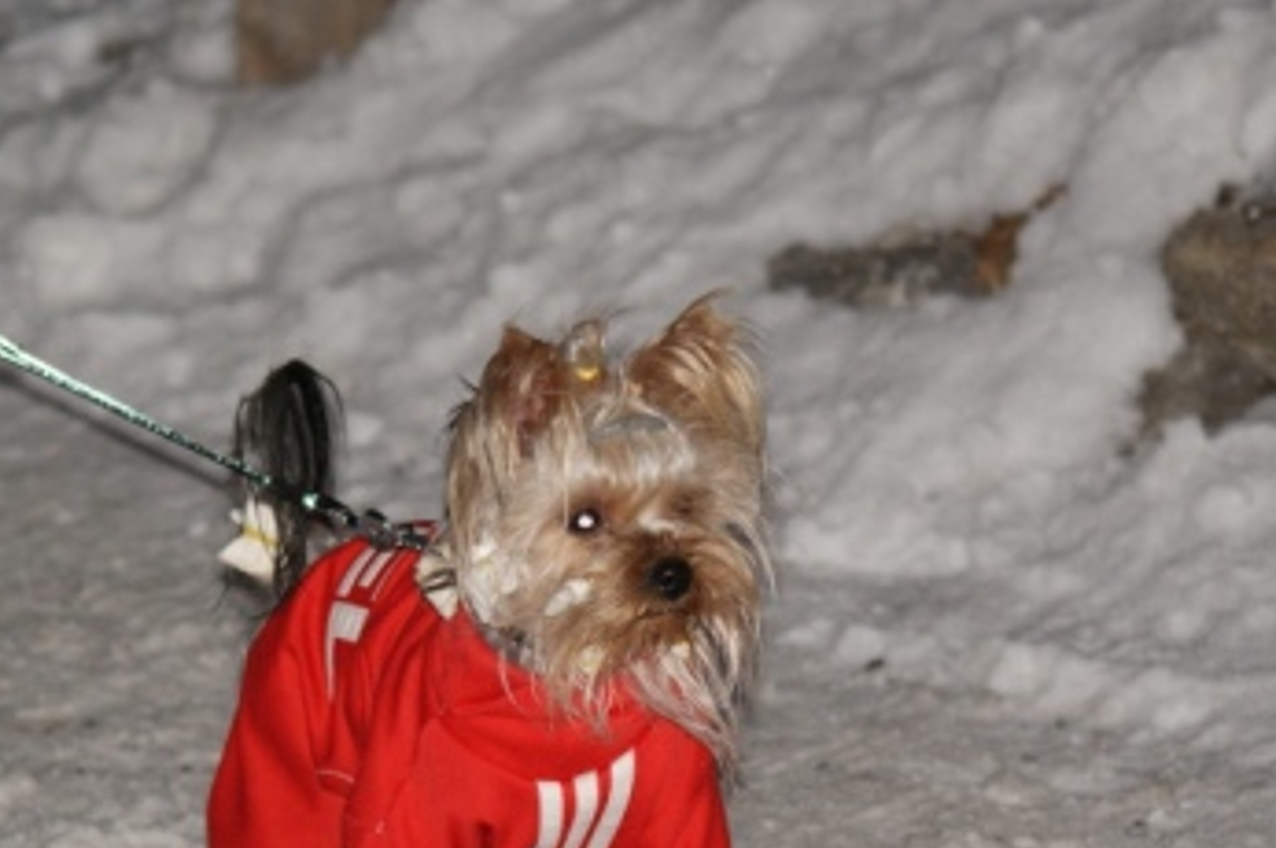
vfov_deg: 4.1
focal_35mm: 333
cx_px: 516
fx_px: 11792
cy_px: 708
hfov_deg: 6.2
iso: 400
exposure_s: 1/125
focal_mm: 120
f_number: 4
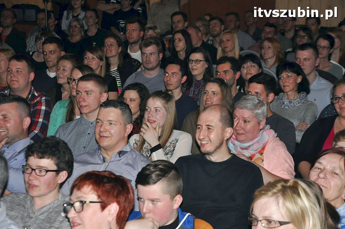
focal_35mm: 93
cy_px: 114
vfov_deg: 14.7
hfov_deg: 21.9
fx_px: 890
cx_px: 172
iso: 1000
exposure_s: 1/60
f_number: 5.3
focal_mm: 62
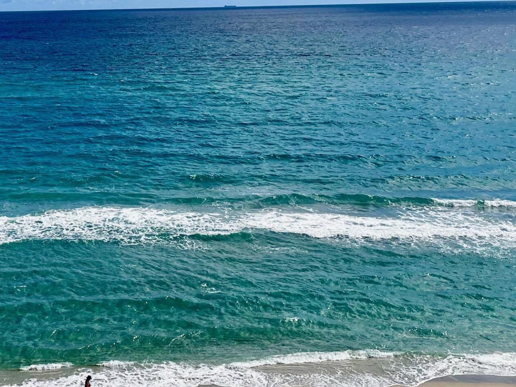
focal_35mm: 62
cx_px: 53
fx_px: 924
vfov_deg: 23.4
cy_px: 94
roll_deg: +0.5
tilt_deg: -5.6
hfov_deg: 29.9
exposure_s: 1/6897
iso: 32
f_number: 1.6
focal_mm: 4.2
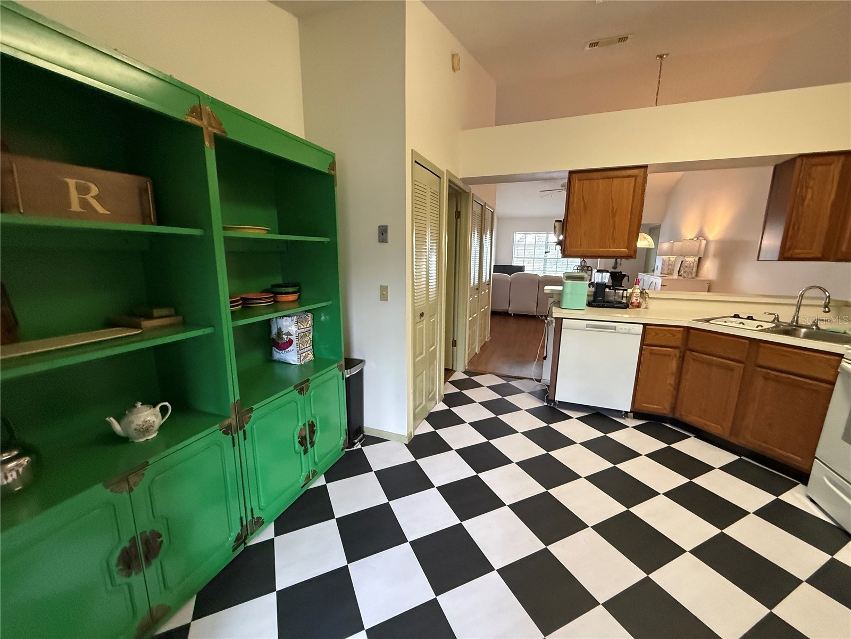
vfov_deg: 85.7
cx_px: 426
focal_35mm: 14
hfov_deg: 102.1
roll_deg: -0.9
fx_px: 344
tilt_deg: -11.0
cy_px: 320
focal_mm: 2.22
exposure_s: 1/120
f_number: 2.2
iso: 640
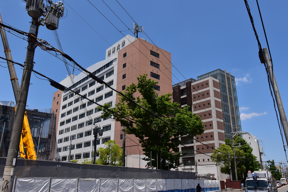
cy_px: 96
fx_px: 240
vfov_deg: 43.7
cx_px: 144
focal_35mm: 30
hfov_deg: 61.9
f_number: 11
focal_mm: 20
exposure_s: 1/500
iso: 320
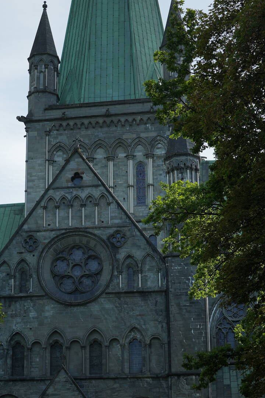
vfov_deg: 24.5
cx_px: 49
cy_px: 221
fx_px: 916
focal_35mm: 83
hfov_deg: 16.3
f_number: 4
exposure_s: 1/640
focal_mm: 35
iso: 100
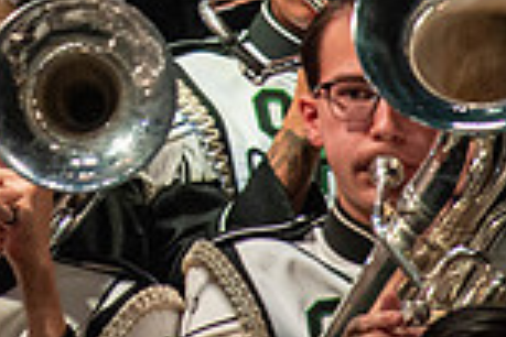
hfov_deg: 0.9
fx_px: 32002
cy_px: -155
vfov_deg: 0.6
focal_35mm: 2277
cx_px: -119
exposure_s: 1/400
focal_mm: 600
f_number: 5.6
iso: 5000
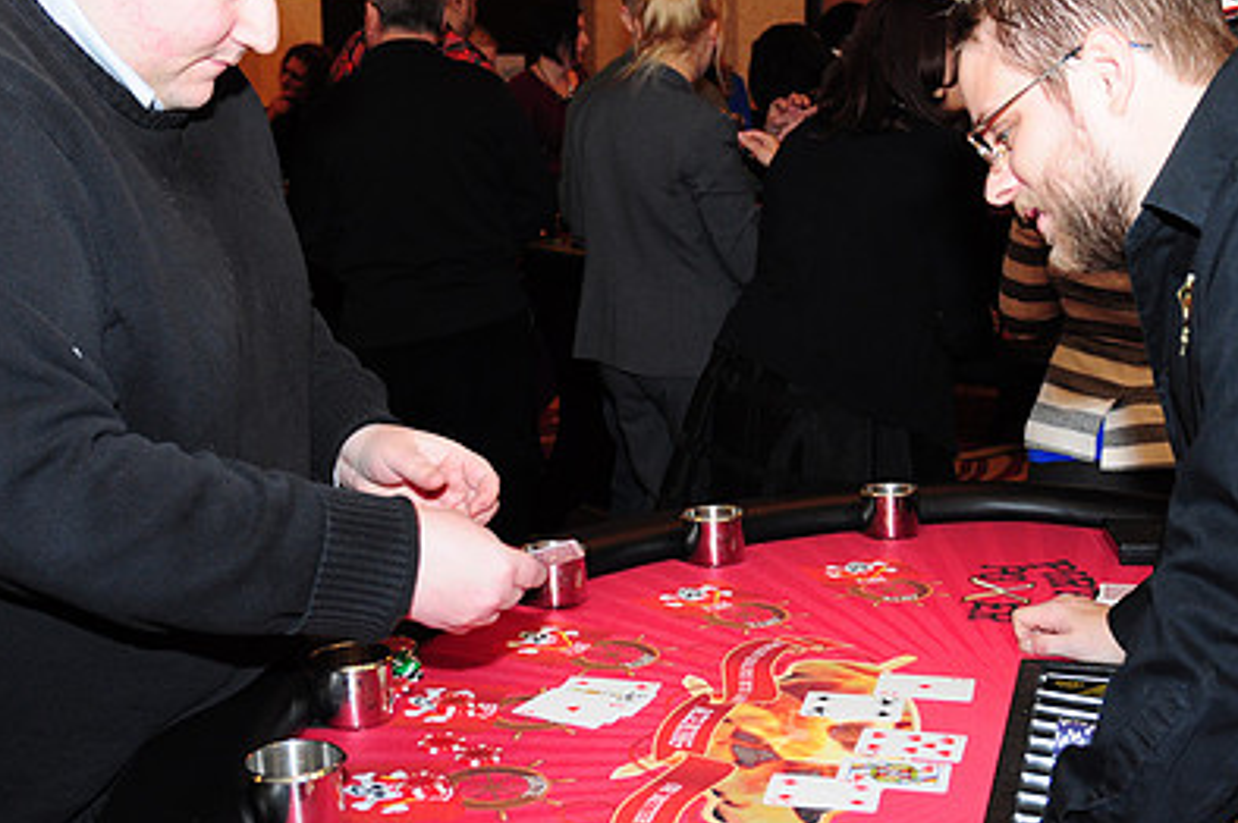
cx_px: 622
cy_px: 435
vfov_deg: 25.5
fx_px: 1821
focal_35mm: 53
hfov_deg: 37.5
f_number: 4
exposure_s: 1/60
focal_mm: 24
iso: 800
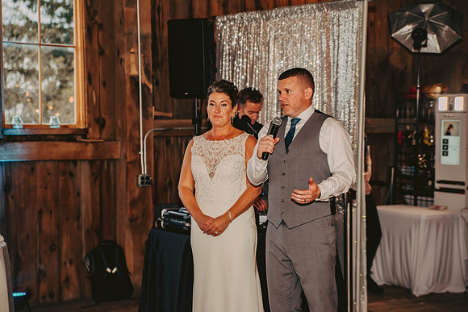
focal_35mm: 75
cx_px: 234
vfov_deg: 18.2
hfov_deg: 27.0
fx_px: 975
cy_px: 156
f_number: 2.8
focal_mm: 75
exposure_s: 1/200
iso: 800
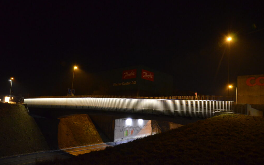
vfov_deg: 38.9
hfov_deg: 58.9
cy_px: 83
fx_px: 234
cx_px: 131
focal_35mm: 33
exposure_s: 1/8
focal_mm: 21
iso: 3200
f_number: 3.8
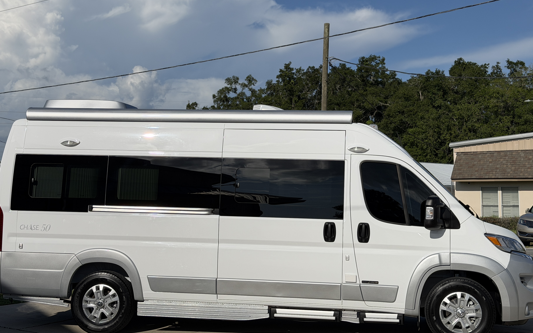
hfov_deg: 36.3
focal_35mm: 56
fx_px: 814
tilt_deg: +3.1
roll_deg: +0.4
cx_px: 266
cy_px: 139
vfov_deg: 23.1
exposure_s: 1/20408
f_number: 1.78
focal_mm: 6.76
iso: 80
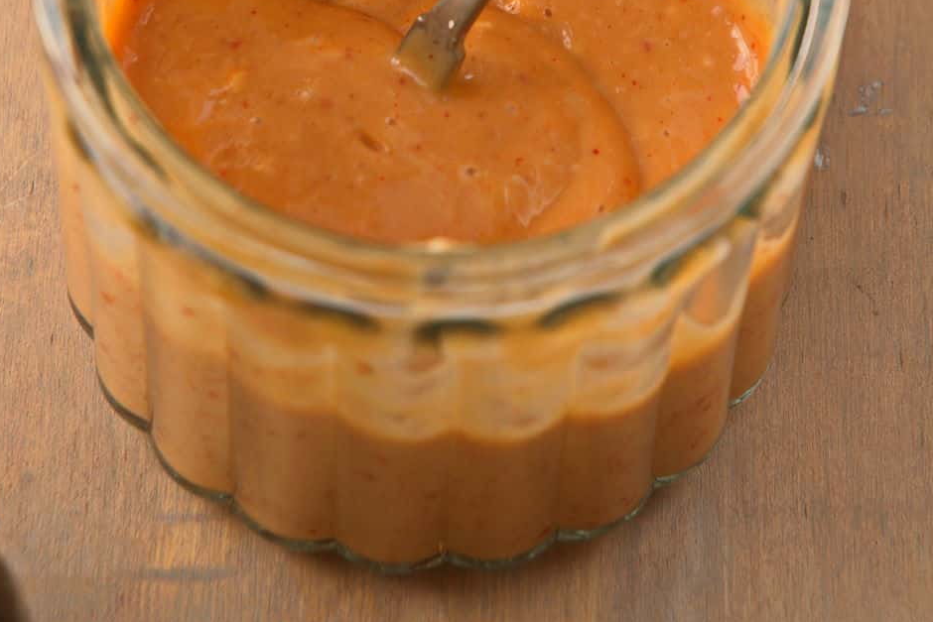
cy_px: -101
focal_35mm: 201
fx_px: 5210
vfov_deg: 6.8
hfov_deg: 10.2
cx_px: 441
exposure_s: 1/100
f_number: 8
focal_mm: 70
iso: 100
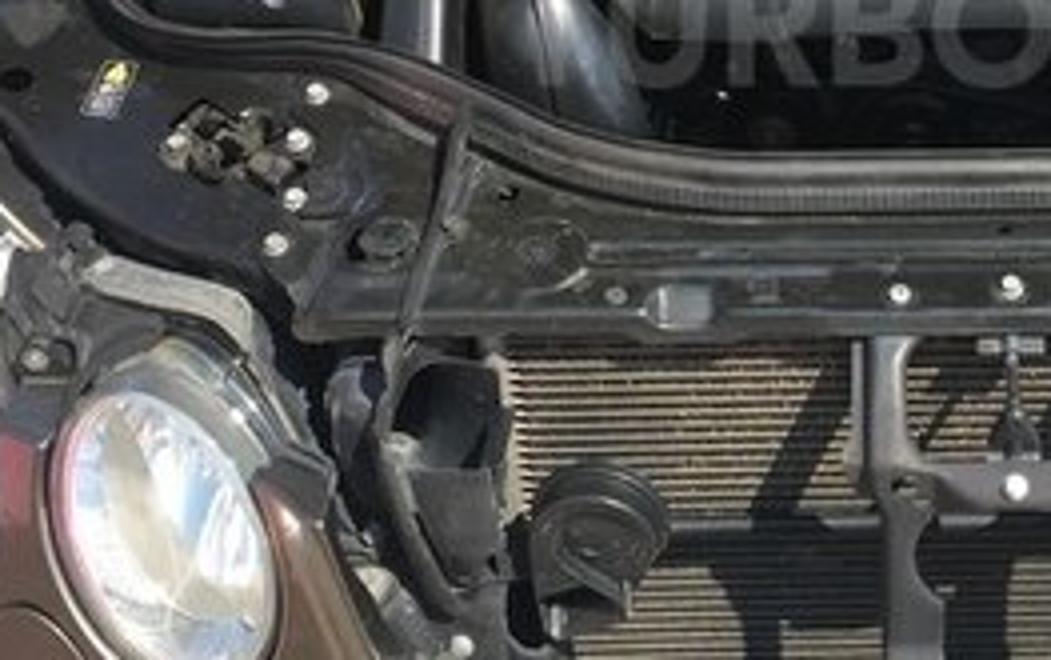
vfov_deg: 16.7
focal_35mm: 77
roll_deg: -1.0
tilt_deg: -35.1
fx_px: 2208
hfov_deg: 26.0
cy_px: 26
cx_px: 915
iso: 25
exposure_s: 1/884
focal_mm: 4.15
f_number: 2.2
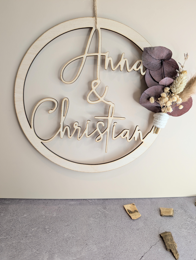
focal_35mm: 24
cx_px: 98
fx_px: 181
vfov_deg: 71.5
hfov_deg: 56.9
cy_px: 130
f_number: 1.68
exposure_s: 1/32.3
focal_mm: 6.9
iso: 19
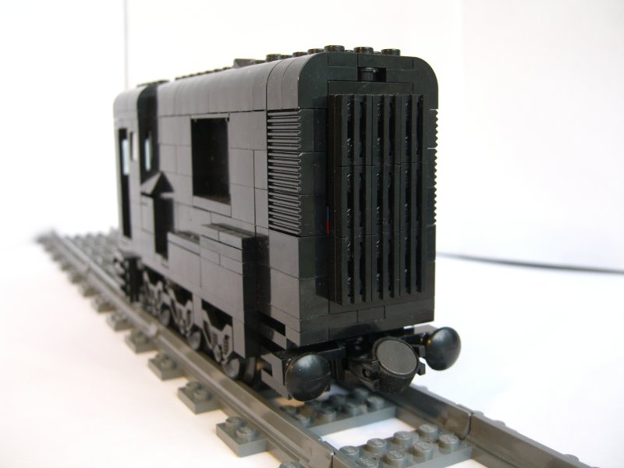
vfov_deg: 37.7
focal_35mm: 38
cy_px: 234
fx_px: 685
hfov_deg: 49.0
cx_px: 312
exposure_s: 1/60
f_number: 2.8
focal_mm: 7.9
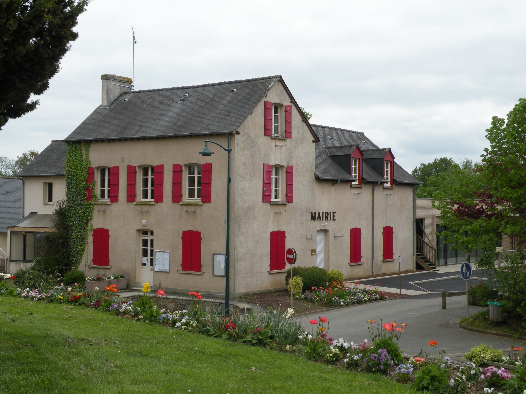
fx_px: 851
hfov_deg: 34.3
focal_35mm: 56
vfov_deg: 26.1
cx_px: 263
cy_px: 197
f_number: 5.6
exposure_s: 1/223
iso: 64
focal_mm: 9.8
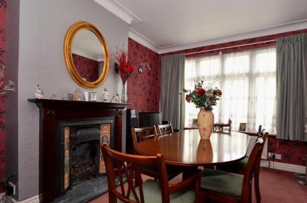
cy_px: 108
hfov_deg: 90.0
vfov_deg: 67.1
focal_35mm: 18
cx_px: 163
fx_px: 153
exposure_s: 1/60
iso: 3200
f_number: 4
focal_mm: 10
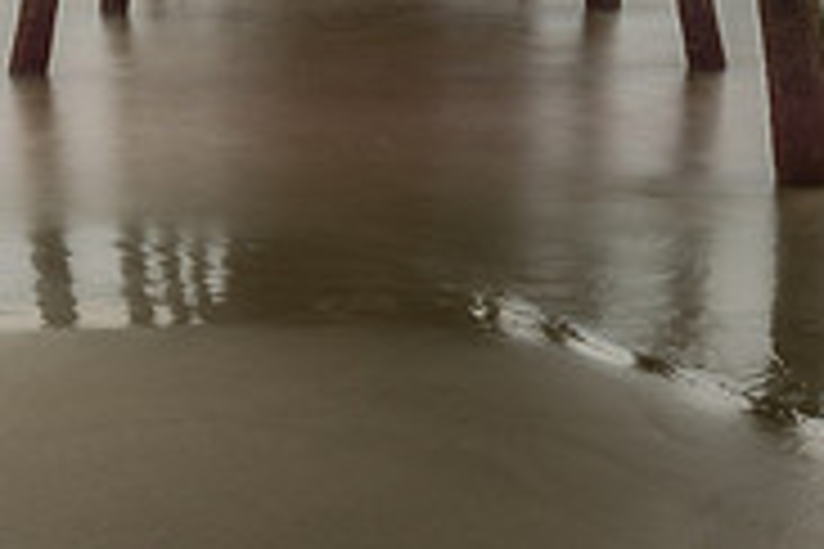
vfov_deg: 14.6
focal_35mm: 89
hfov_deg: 22.8
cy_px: -187
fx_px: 2037
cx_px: 333
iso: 64
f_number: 16
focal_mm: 28
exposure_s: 20
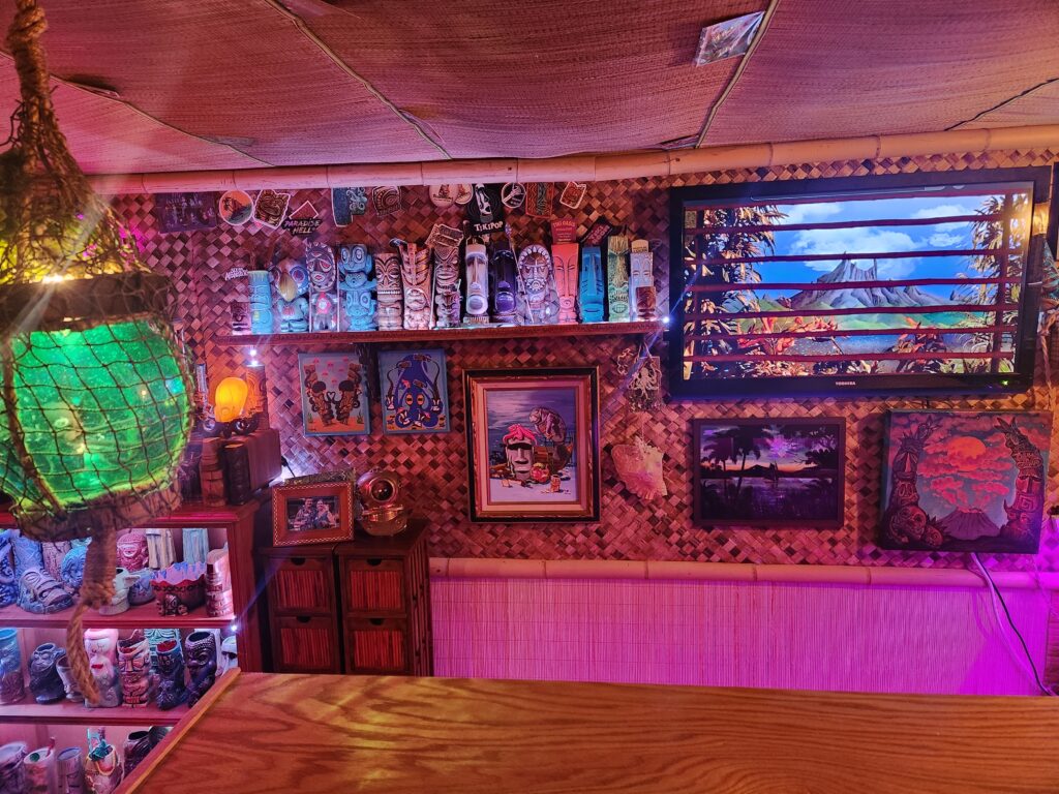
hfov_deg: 73.9
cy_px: 397
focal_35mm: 23
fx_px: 704
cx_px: 530
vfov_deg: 58.9
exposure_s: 1/32
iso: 640
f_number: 1.8
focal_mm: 5.4
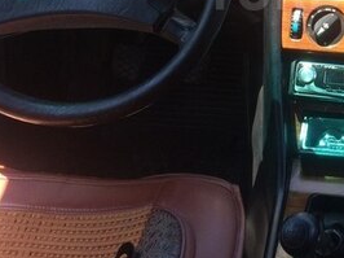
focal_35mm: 72
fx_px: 715
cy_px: -10
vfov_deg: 19.7
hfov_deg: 25.8
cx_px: 338
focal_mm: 4.15
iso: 32
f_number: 2.2
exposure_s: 1/213
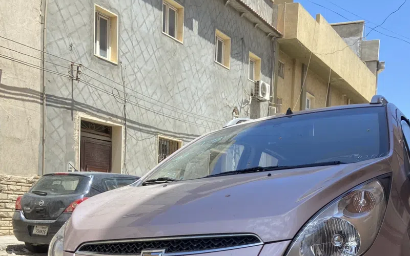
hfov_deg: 42.4
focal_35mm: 47
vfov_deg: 26.1
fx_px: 525
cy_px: 252
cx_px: 245
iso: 32
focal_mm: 4.25
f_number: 1.8
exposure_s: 1/1608
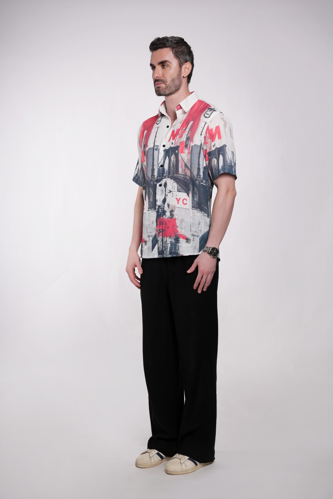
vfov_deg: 37.1
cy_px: 250
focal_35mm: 54
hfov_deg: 25.2
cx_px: 166
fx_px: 745
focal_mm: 53.7
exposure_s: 1/160
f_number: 8
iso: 200
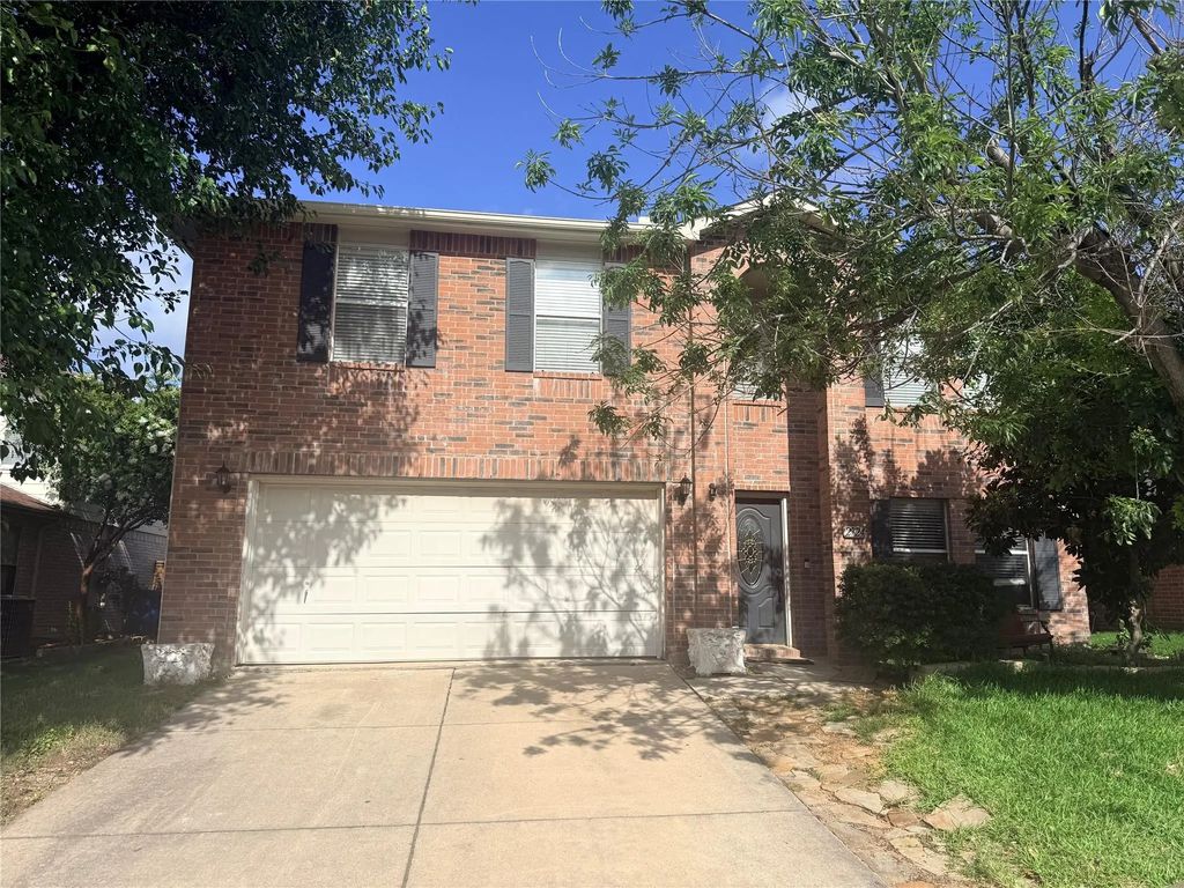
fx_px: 821
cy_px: 444
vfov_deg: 56.8
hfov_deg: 71.6
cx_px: 592
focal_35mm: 24
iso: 80
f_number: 1.78
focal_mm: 6.76
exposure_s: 1/5714
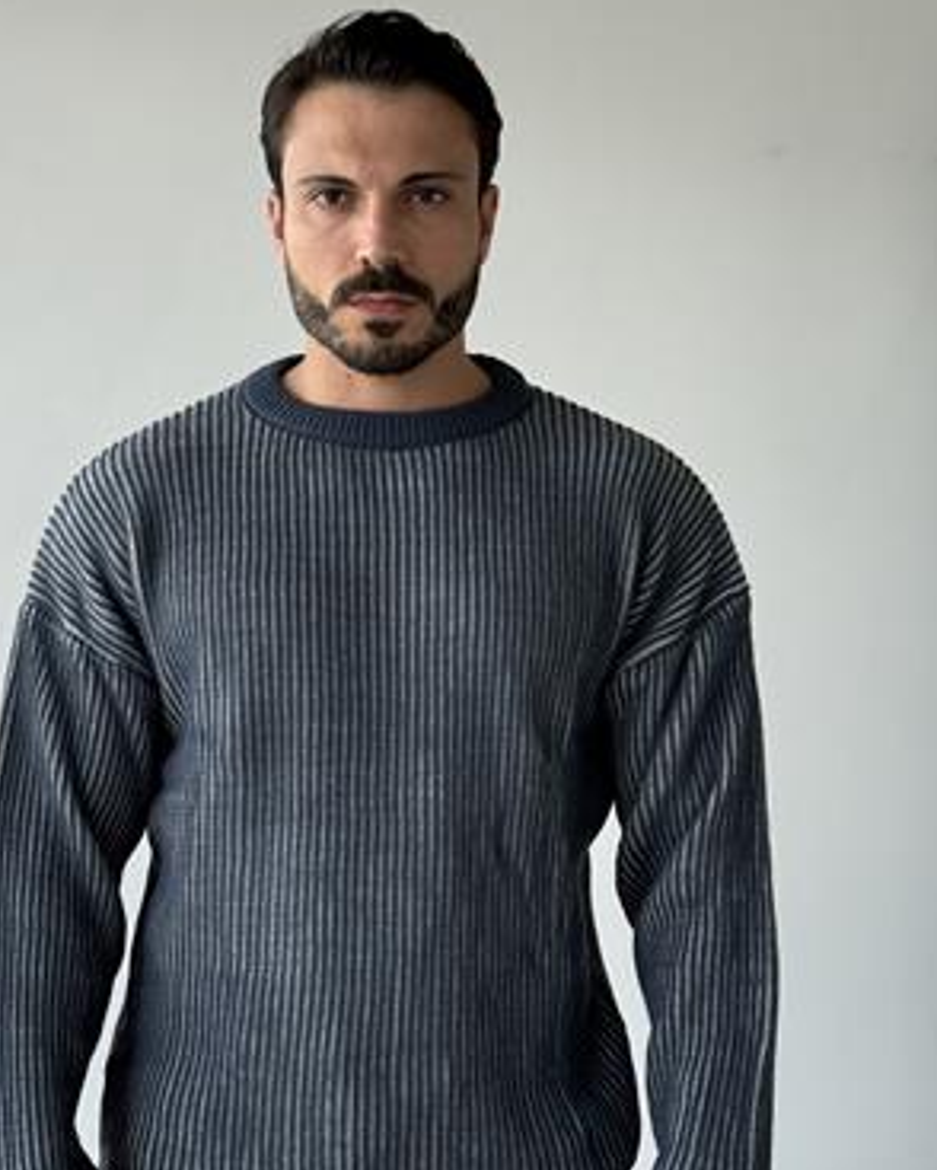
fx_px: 2355
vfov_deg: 27.9
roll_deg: -0.9
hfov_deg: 22.4
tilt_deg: +2.5
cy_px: 604
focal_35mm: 68
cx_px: 322
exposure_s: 1/235
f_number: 1.78
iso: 80
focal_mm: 6.76
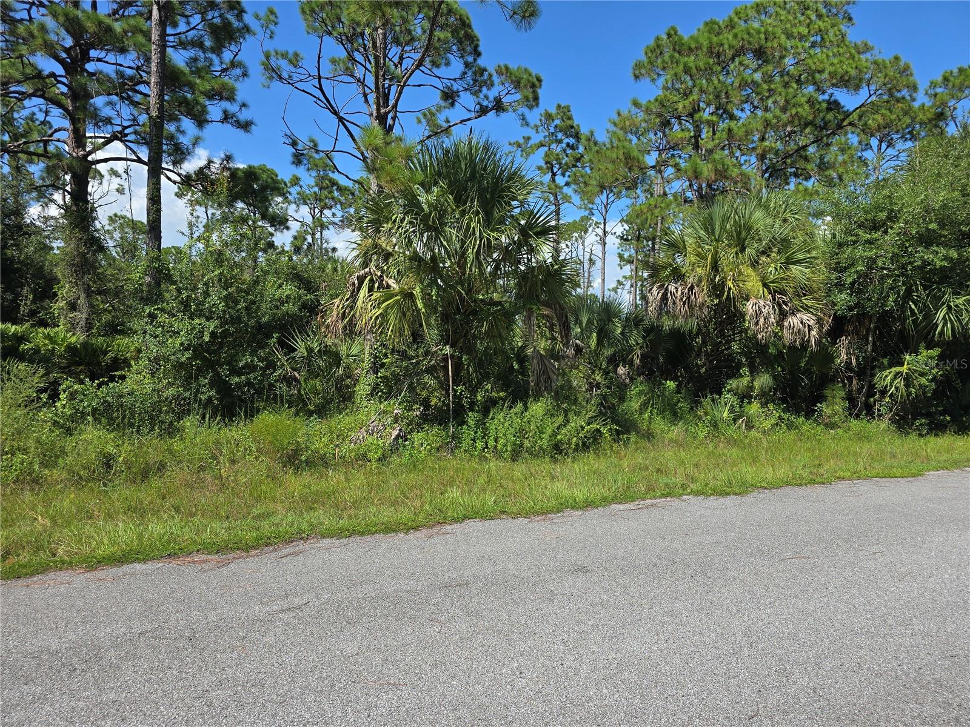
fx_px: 644
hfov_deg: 73.9
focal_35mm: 23
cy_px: 364
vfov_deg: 58.9
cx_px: 485
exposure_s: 1/703
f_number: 1.7
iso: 12
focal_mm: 6.3
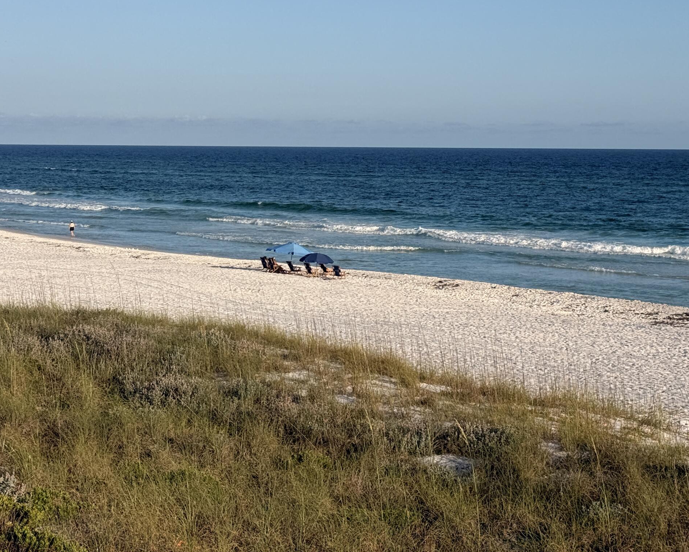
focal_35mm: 74
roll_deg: -1.1
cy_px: 175
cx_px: 477
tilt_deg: -1.3
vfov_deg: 20.6
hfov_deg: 25.5
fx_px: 1509
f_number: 1.78
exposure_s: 1/7874
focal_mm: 6.76
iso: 80
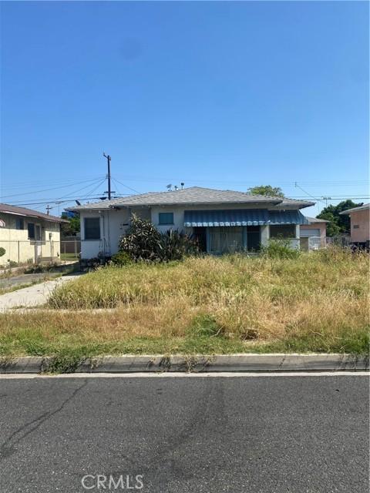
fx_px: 371
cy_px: 246
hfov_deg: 53.1
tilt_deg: +1.6
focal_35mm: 26
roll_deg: +0.2
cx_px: 185
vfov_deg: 67.3
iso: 32
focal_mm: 4.25
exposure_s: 1/2755
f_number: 1.8
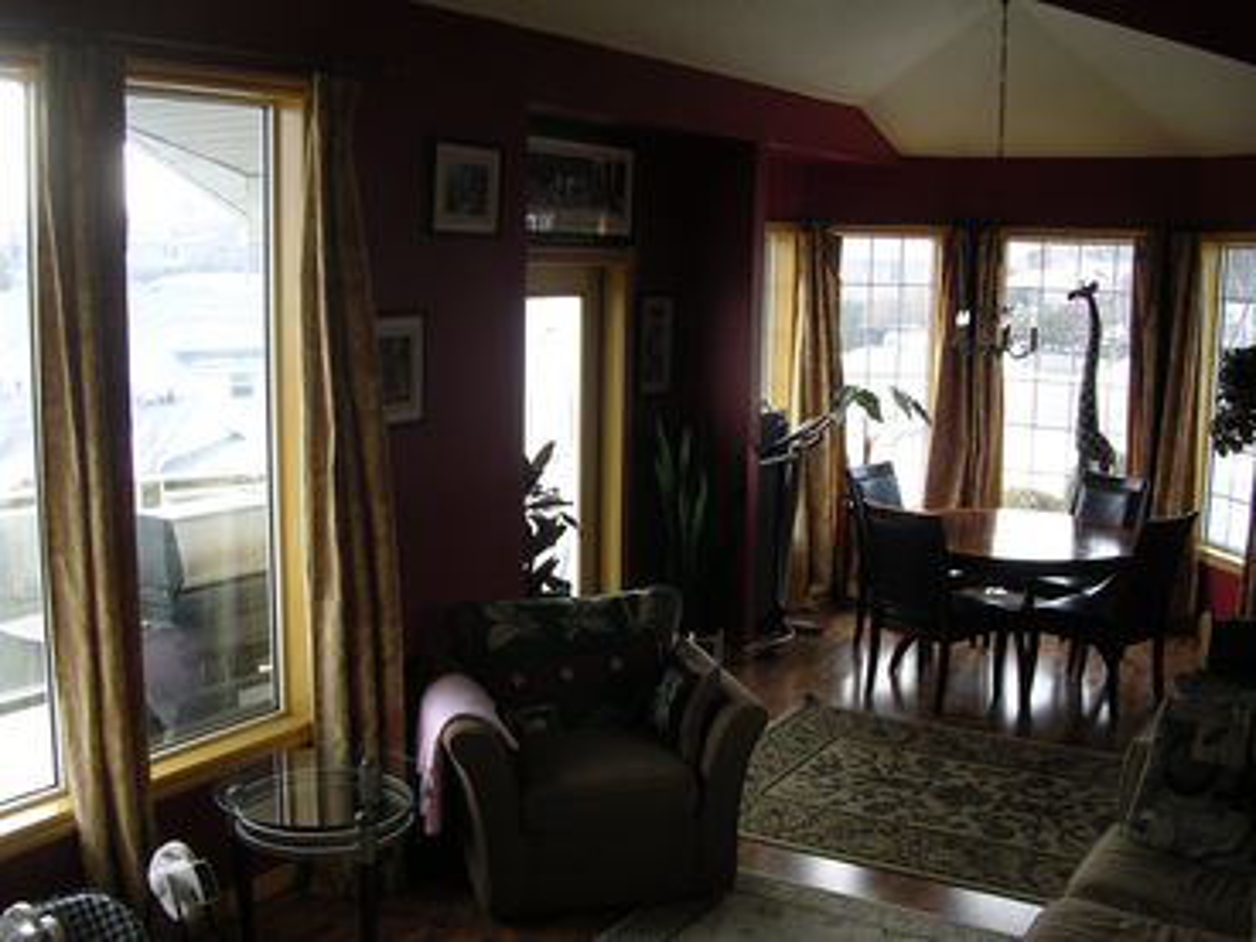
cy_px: 471
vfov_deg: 37.7
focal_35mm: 38
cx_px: 628
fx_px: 1379
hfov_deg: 49.0
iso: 100
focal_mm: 5.8
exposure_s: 1/71
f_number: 2.8
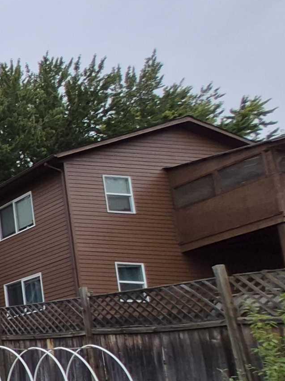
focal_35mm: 47
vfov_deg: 38.0
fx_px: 516
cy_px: 334
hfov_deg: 16.3
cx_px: -365
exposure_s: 1/1200
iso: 40
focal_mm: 1.74
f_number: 2.2
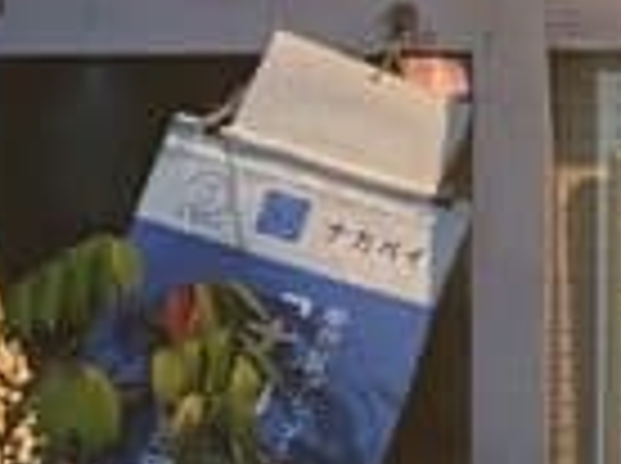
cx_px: 1372
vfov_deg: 7.6
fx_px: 3456
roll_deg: +0.0
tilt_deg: +0.7
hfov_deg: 9.4
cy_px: -5
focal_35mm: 193
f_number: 1.8
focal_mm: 4.25
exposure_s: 1/25
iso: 1000
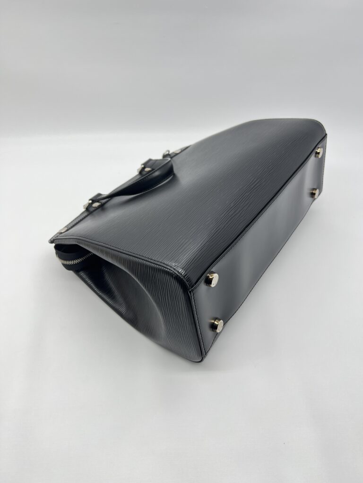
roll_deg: -1.0
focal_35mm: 26
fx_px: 364
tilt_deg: -43.4
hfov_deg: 53.1
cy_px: 242
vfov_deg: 67.3
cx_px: 182
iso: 32
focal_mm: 5.7
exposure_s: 1/100
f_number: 1.5
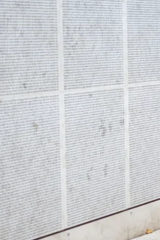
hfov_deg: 10.1
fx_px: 873
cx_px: 247
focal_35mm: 131
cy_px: 103
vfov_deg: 15.6
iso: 100
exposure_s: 1/1250
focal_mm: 40
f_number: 2
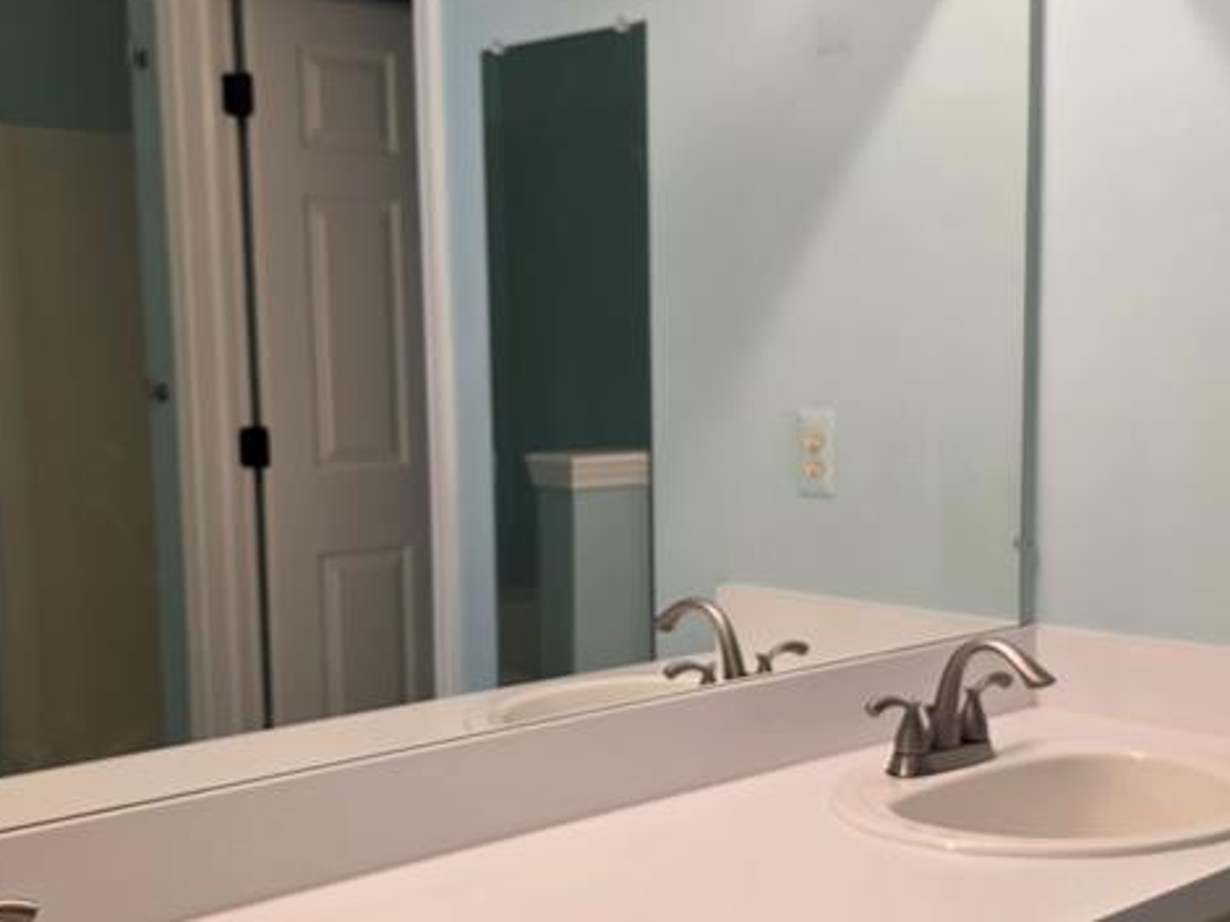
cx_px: 650
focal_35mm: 50
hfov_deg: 38.2
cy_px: 588
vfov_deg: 29.0
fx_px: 1776
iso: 64
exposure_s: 1/120
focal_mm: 6.3
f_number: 1.7
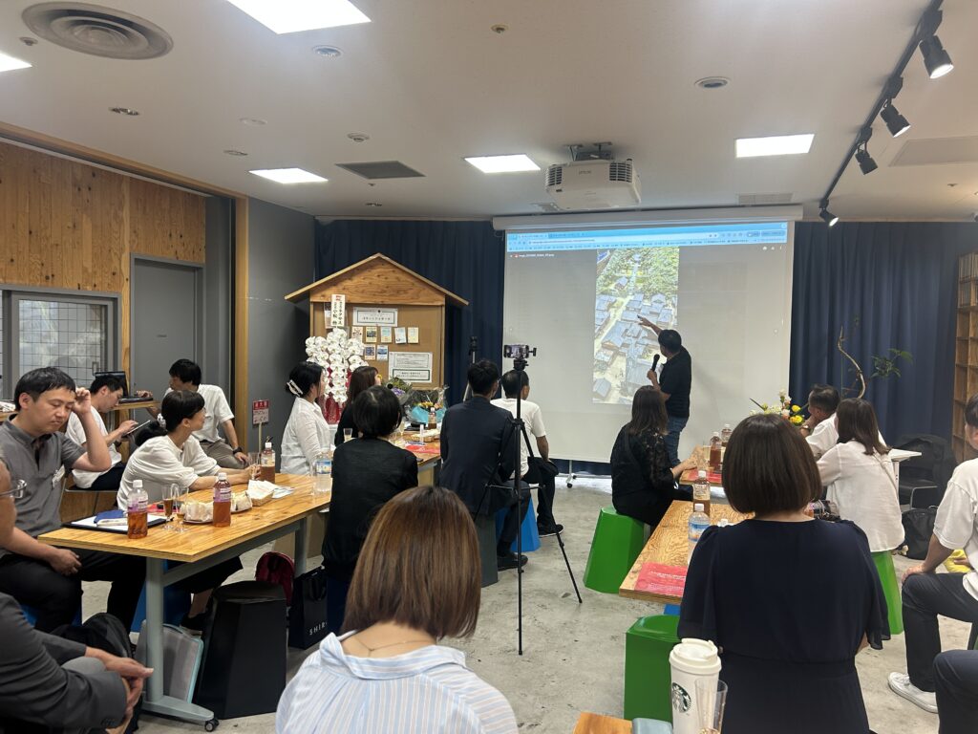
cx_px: 489
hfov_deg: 67.3
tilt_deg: -2.2
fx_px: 735
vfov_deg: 53.1
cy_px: 367
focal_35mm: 26
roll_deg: -0.9
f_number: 1.5
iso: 125
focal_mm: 5.7
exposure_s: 1/120
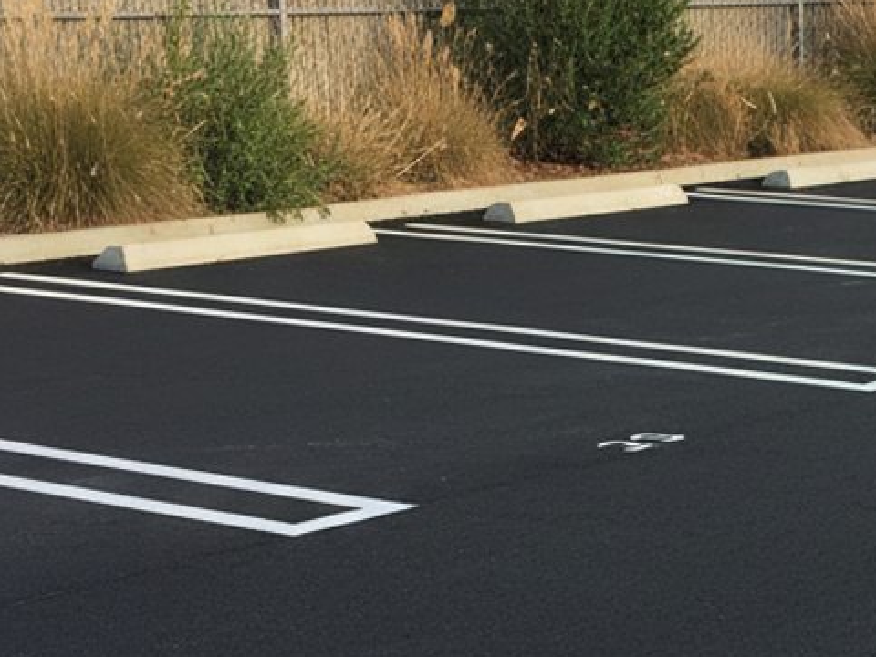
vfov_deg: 22.3
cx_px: 1006
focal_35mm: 65
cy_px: 537
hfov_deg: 26.9
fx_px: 1645
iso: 450
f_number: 1.5
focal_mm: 5.7
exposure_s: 1/713
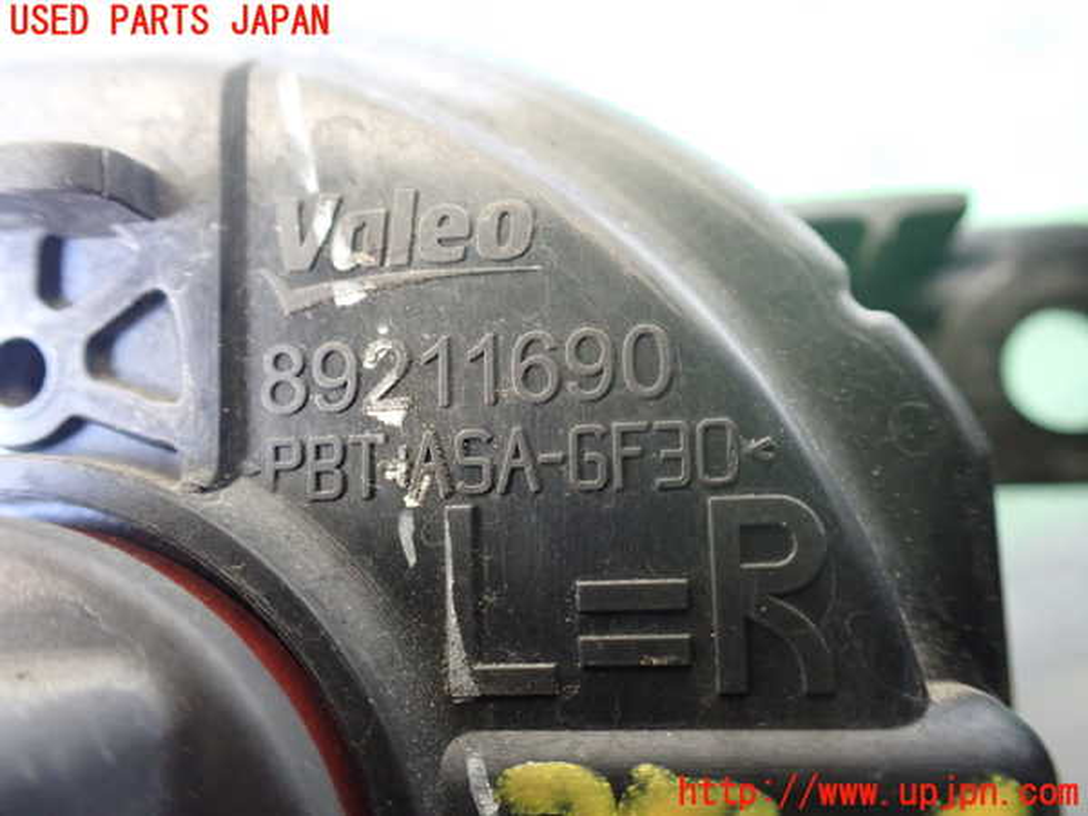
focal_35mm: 30
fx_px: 943
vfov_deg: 46.8
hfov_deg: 60.0
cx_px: 544
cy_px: 408
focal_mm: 5.4
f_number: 2.3
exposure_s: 1/30
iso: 800
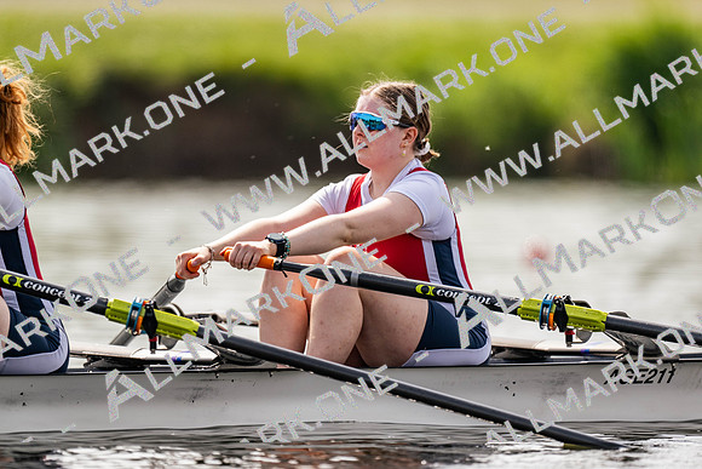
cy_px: 234
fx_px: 11702
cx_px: 351
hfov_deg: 3.4
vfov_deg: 2.3
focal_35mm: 600
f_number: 4
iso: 280
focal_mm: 600
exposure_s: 1/2500
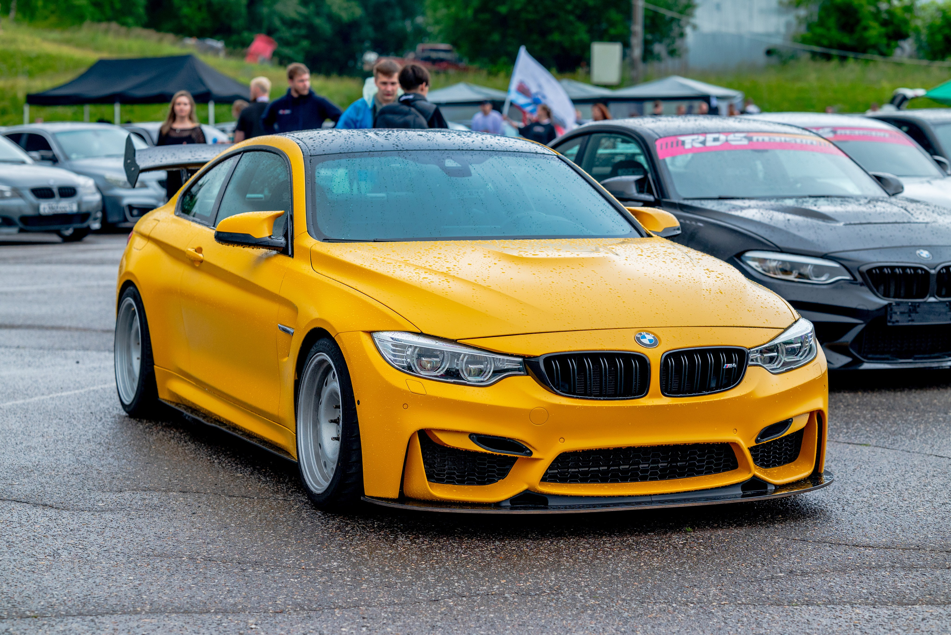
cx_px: 473
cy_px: 317
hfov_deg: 23.4
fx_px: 2292
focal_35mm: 87
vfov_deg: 15.8
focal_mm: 85
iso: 400
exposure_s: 1/800
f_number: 3.5
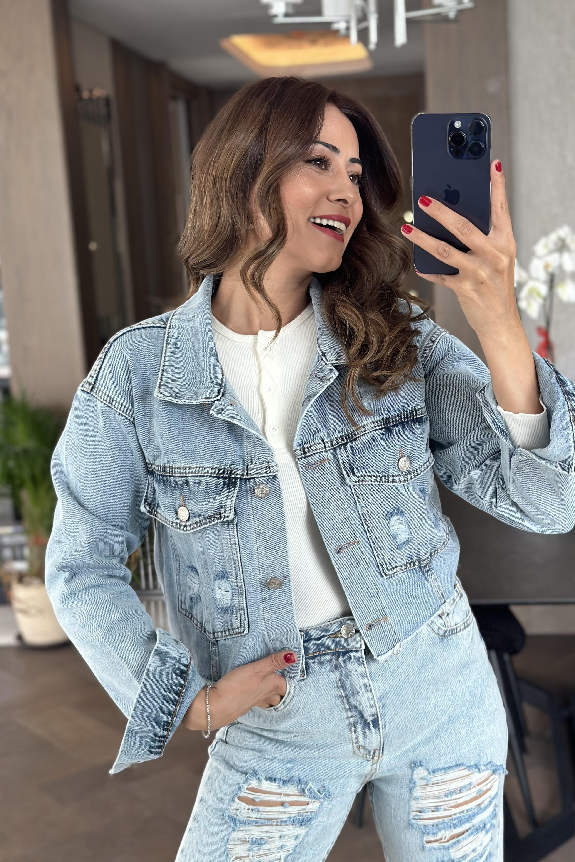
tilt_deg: -15.4
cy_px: 435
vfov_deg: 37.5
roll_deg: +3.0
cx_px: 318
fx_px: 1270
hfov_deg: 25.5
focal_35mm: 53
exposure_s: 1/60
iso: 125
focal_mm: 6.86
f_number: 1.78
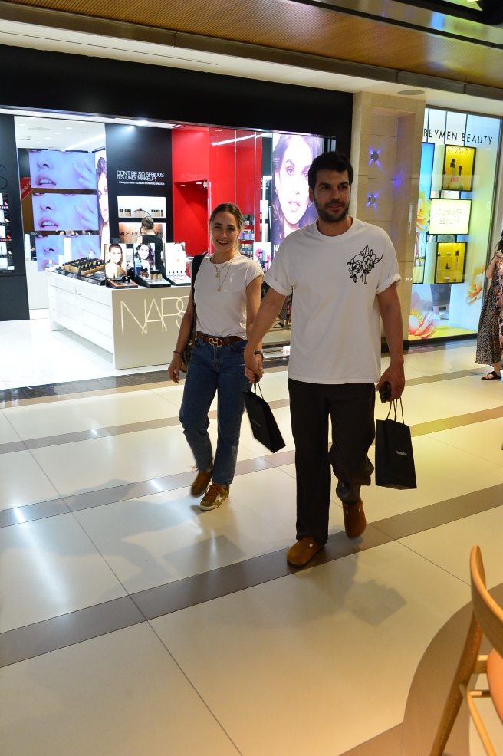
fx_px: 588
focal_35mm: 28
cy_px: 378
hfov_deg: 46.3
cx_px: 252
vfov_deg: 65.5
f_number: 5.6
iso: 2500
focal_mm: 28
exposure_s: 1/100
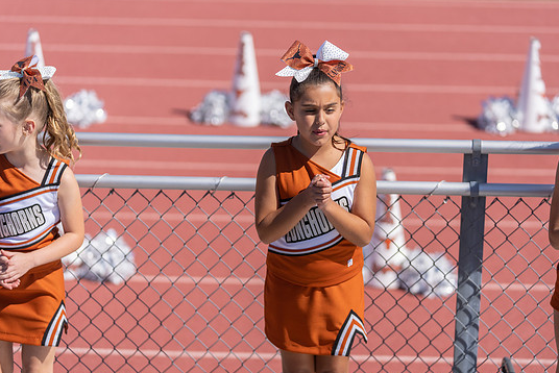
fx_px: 1849
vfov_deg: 11.5
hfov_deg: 17.2
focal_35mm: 119
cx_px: 295
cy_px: 198
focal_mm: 110
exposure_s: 1/2500
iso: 100
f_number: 2.8
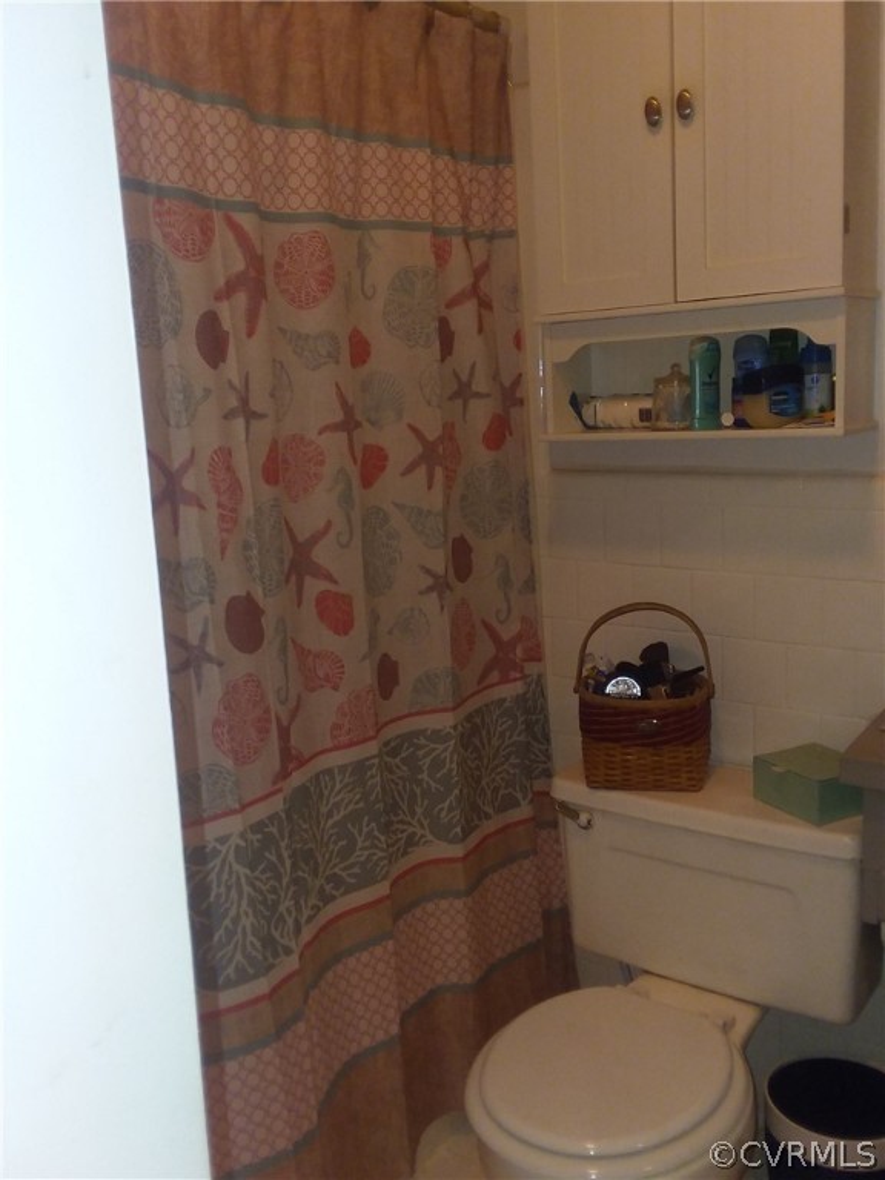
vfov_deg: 61.7
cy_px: 590
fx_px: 989
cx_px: 442
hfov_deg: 48.2
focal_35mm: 29
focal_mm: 2.47
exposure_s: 1/40
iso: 50
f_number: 1.9
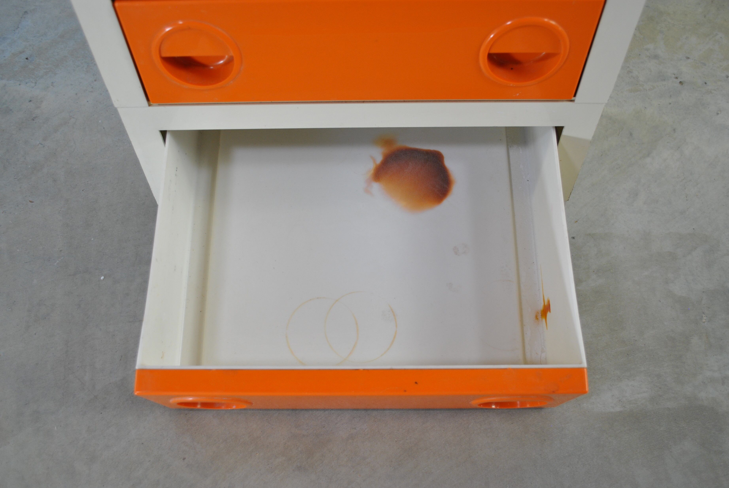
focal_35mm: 33
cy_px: 244
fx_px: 669
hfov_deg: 57.2
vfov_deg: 40.1
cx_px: 364
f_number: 4.5
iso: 200
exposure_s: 1/80
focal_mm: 22
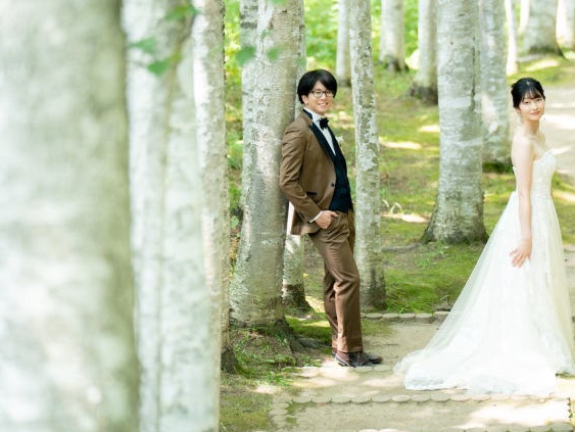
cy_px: 184
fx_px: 2859
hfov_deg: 11.5
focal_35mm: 172
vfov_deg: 8.6
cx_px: 390
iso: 1600
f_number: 2.8
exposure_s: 1/800
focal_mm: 126
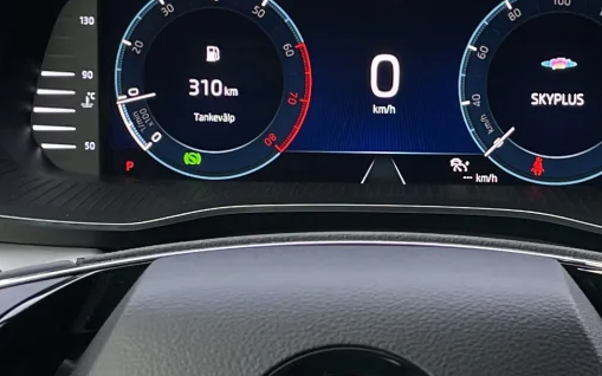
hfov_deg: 20.0
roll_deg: -0.8
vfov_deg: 12.5
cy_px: 355
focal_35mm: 104
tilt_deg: -18.5
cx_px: 337
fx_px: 1706
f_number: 1.6
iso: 100
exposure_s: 1/121
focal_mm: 4.2
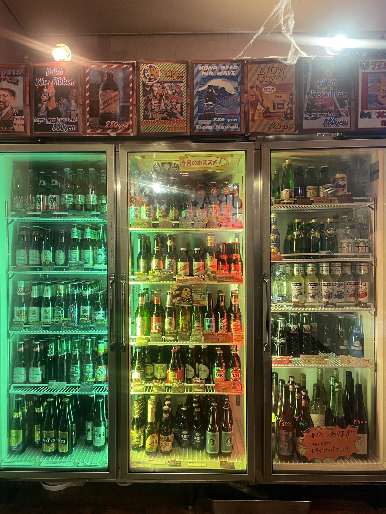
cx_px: 180
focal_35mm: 28
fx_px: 416
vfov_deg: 63.4
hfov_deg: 49.7
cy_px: 267
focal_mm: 4.2
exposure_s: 1/50
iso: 200
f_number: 1.6
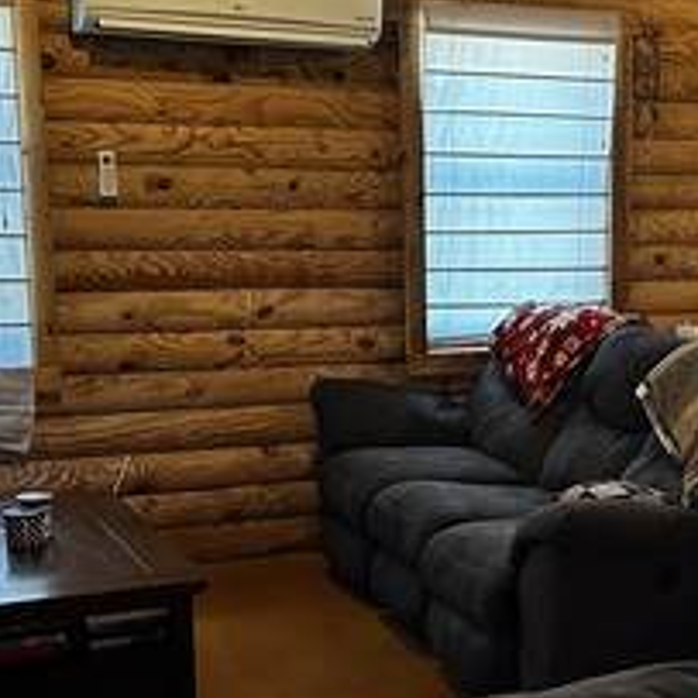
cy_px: 457
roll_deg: -0.9
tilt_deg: -11.1
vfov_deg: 25.6
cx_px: 626
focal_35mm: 67
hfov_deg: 25.0
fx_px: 1528
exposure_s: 1/40
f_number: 1.78
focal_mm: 6.86
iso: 800
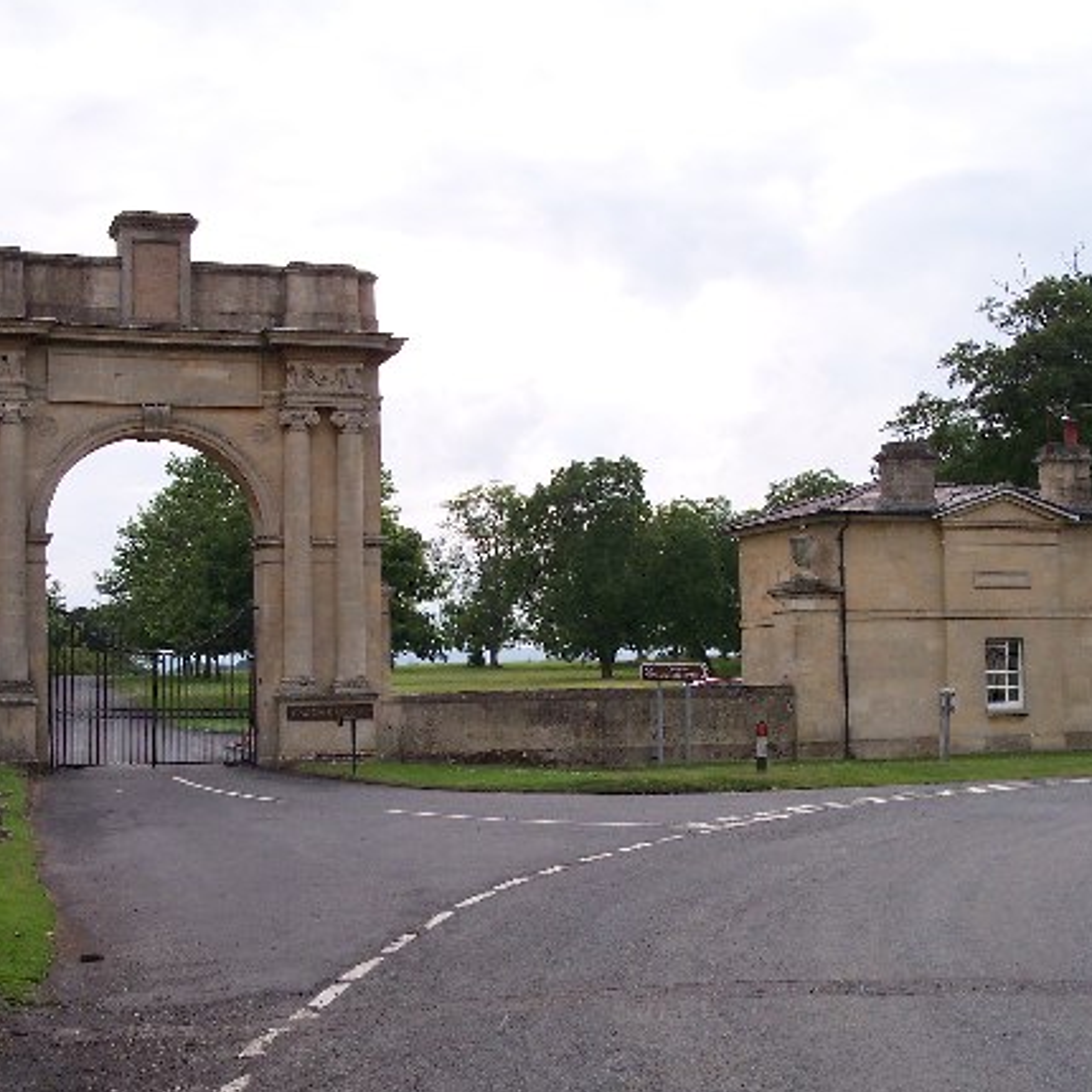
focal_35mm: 50
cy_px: 575
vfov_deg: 34.0
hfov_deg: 34.0
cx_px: 543
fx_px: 1785
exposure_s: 1/350
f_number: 4.8
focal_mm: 8
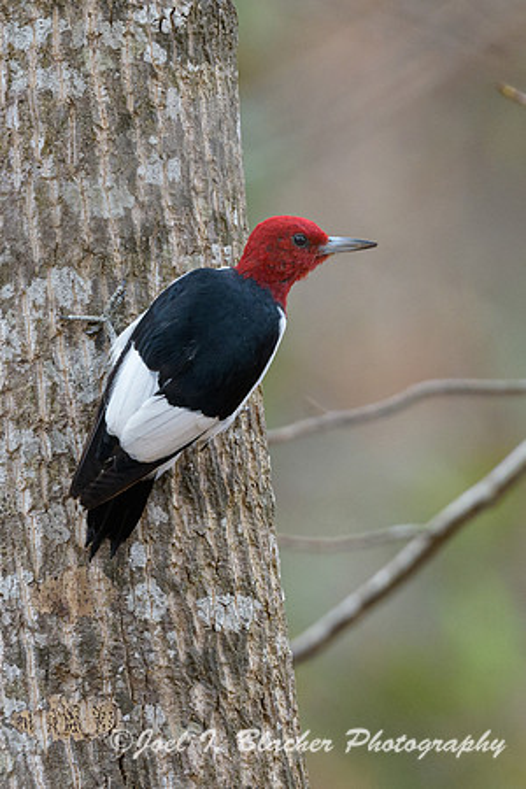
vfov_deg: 4.1
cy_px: 394
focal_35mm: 500
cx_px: 263
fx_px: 10957
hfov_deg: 2.7
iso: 800
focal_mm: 500
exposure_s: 1/250
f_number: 5.6
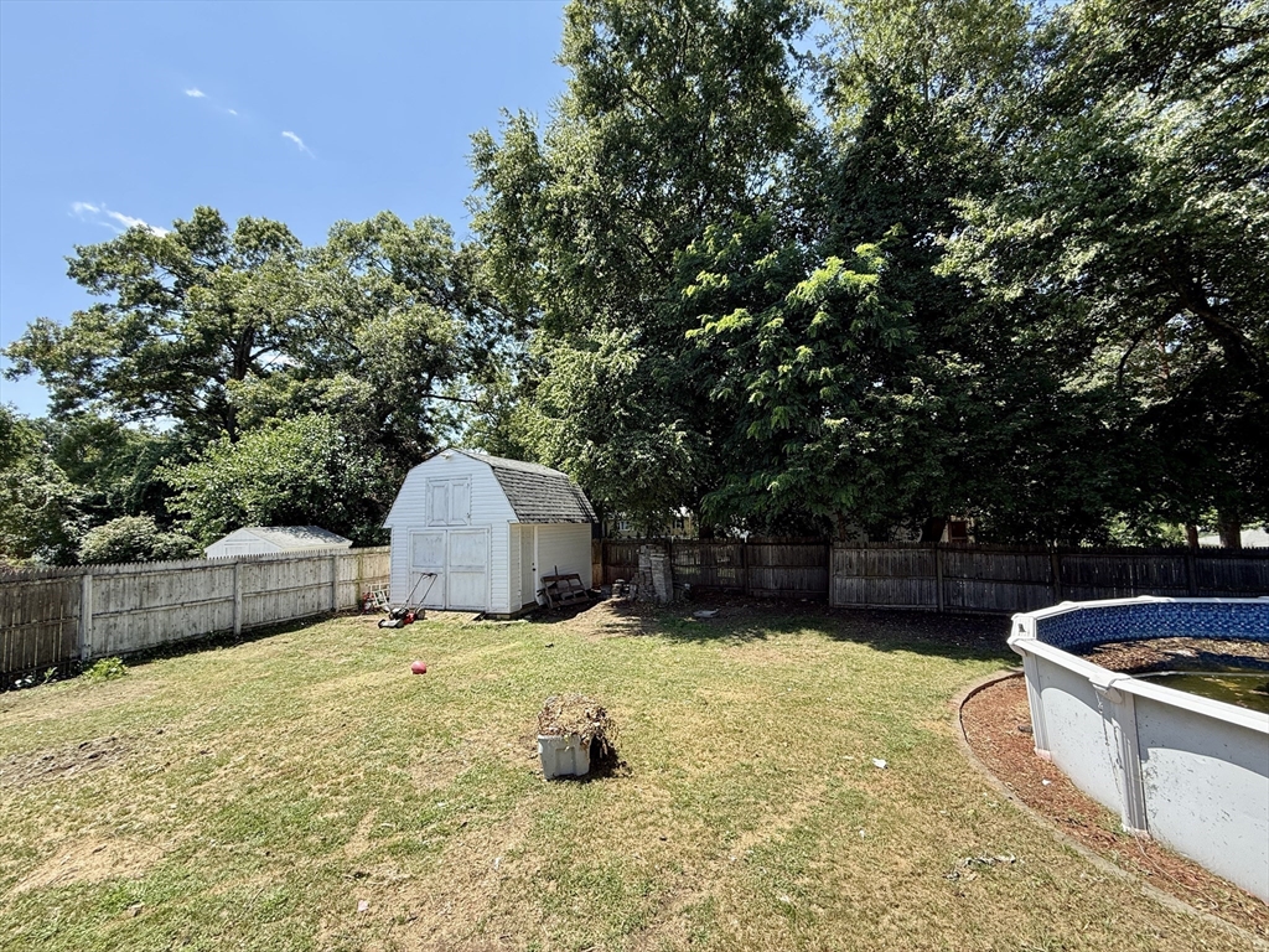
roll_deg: +2.4
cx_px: 634
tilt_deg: +4.0
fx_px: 513
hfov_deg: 102.1
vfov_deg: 85.7
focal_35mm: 14
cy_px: 476
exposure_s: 1/522
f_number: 2.2
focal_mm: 2.22
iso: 50
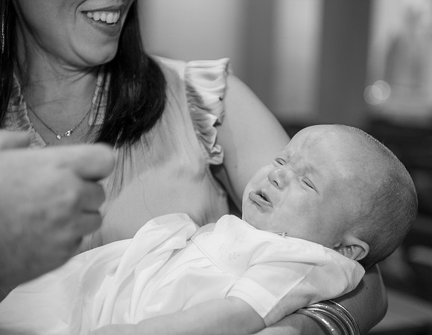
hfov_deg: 24.9
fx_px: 979
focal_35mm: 77
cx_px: 251
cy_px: 168
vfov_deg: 19.4
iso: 1000
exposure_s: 1/100
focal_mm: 70
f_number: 3.2
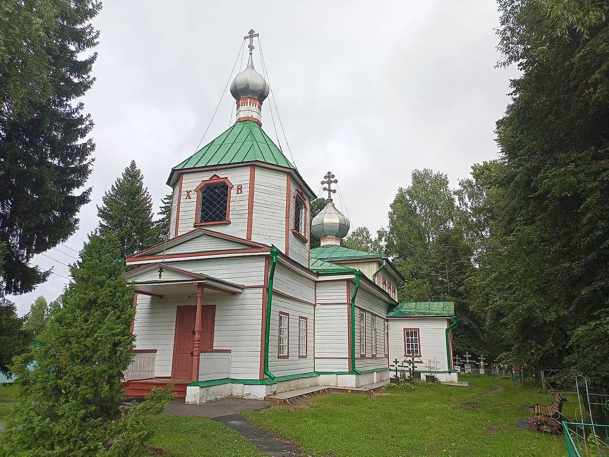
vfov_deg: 49.7
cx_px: 304
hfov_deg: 63.4
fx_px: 493
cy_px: 228
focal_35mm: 28
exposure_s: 1/1845
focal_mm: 4.69
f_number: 1.8
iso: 112
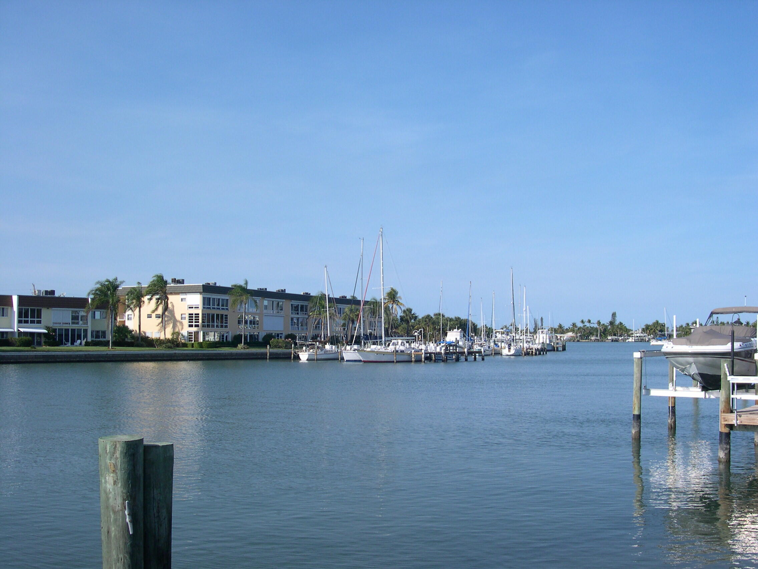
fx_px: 832
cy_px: 284
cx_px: 379
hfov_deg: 49.0
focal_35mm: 38
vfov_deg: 37.7
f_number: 7.6
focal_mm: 8
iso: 100
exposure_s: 1/268
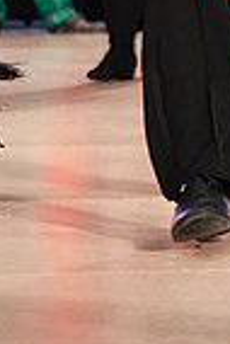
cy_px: -279
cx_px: 115
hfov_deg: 4.8
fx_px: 2734
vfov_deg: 7.0
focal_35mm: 286
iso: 5000
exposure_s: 1/400
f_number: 2.8
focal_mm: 70
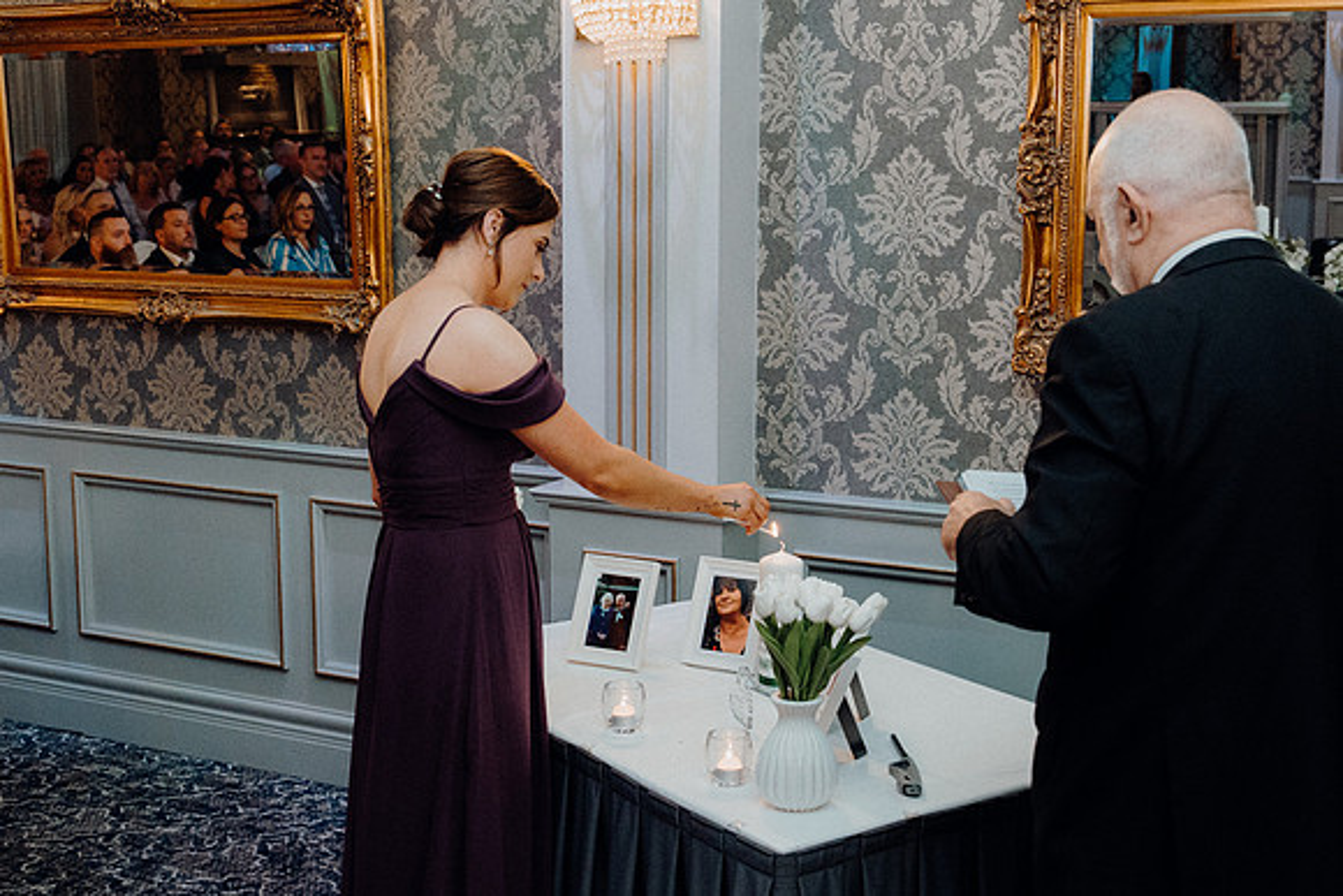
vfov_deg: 28.1
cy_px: 448
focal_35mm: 48
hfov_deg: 41.1
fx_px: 1791
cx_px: 672
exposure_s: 1/160
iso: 2500
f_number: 3.5
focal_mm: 32
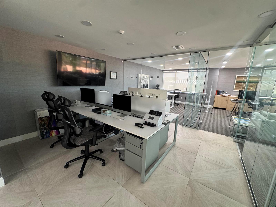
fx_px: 112
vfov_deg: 85.7
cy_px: 104
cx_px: 138
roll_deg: -1.6
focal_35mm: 14
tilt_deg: -11.9
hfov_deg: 102.1
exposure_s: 1/60
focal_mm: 2.22
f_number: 2.2
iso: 160
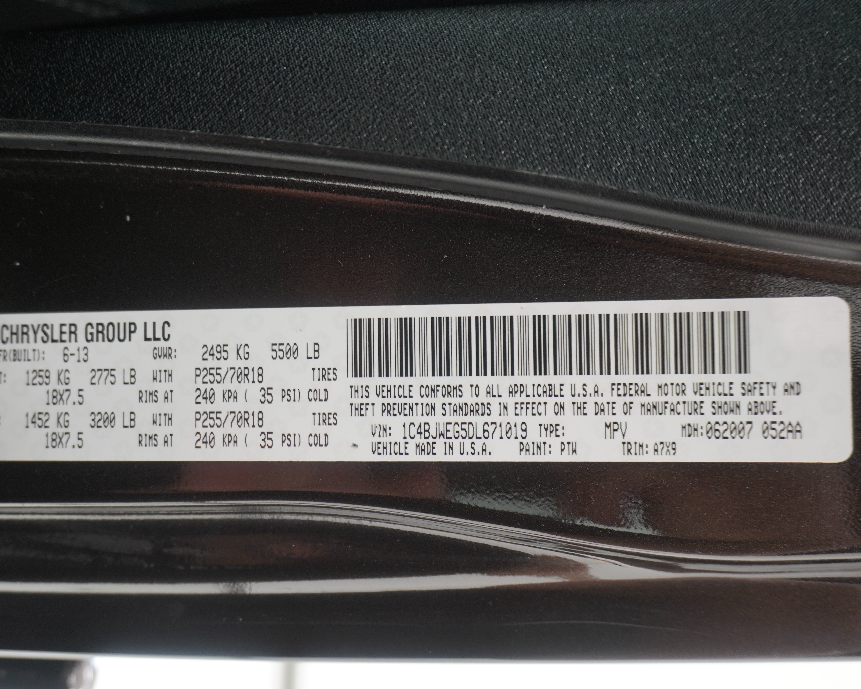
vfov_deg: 43.4
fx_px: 866
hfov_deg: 52.5
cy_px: 346
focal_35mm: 34
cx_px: 345
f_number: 4
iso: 250
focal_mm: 20
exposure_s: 1/60
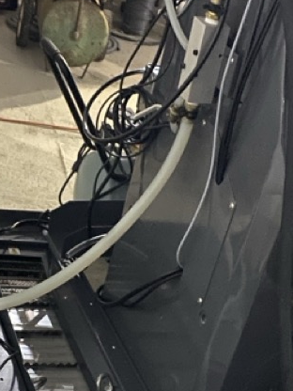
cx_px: 122
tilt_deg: -30.3
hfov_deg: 18.4
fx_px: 903
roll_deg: -16.6
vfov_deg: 23.9
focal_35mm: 80
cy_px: 337
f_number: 1.8
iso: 400
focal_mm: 4.25
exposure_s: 1/10
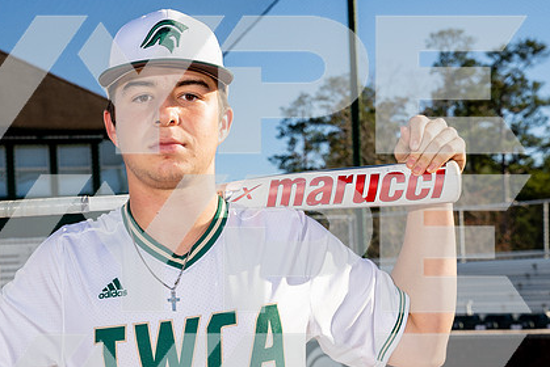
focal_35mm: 65
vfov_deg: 20.9
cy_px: 244
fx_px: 994
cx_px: 197
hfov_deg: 30.8
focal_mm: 47
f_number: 7.1
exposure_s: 1/250
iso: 100
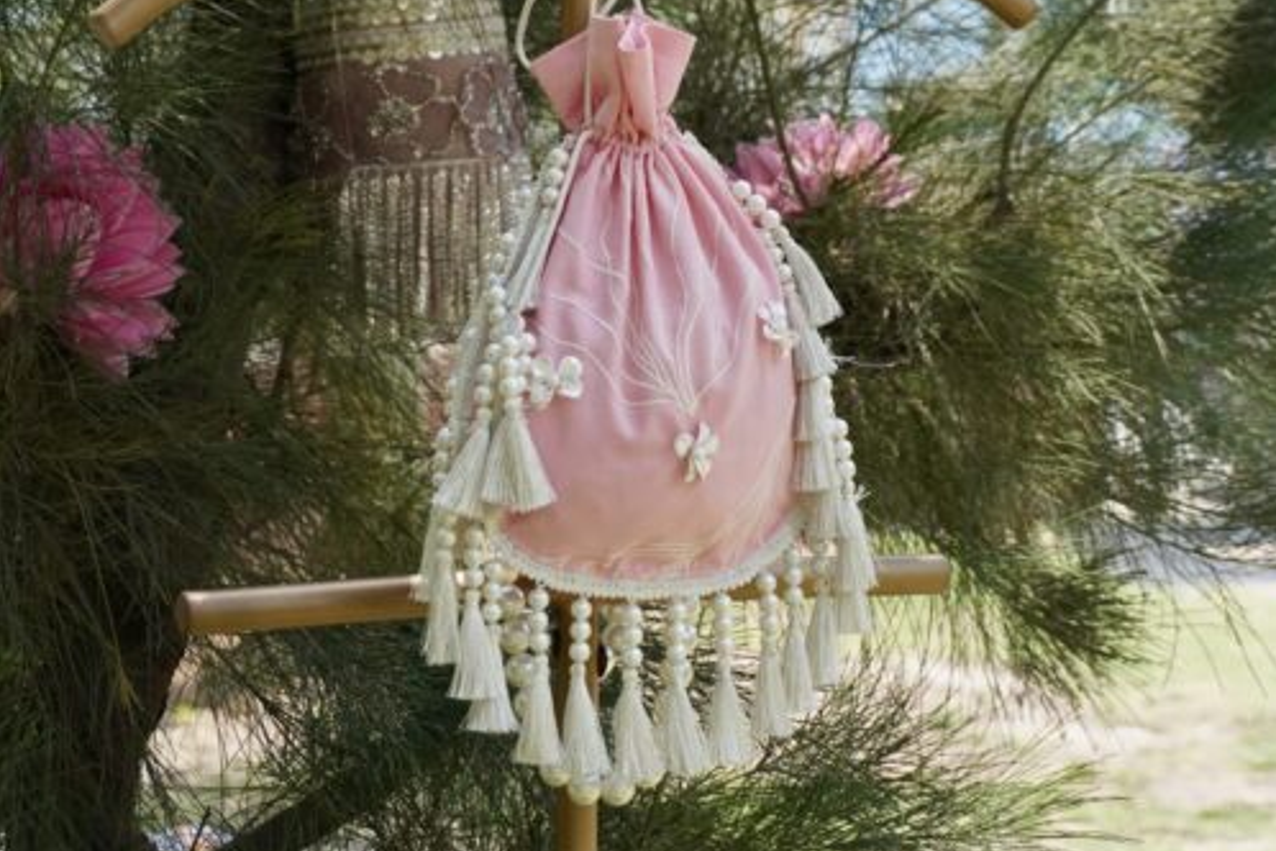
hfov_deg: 18.1
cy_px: 131
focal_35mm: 113
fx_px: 4005
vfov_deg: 12.1
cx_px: 638
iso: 800
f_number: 6.3
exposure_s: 1/1000
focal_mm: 50
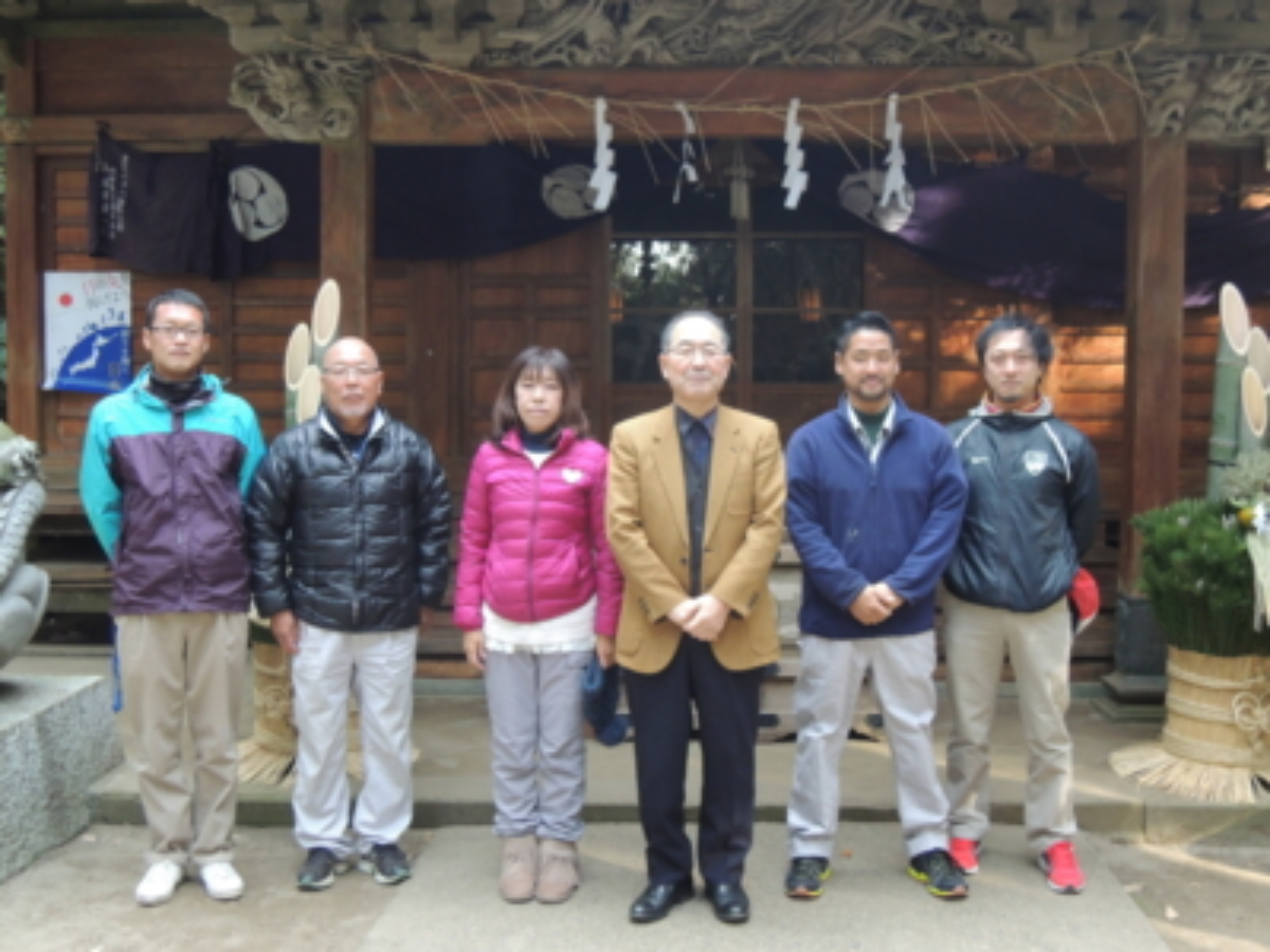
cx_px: 635
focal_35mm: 40
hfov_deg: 46.8
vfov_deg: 36.0
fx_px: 1468
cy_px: 476
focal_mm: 7.2
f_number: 3.3
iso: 400
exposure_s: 1/30
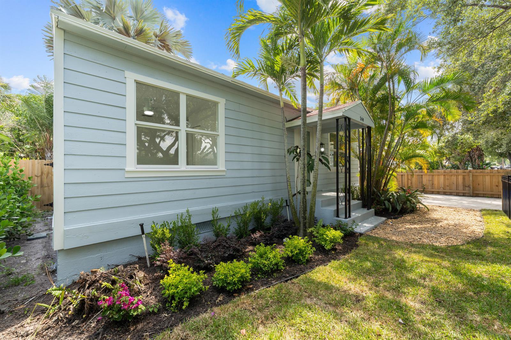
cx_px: 256
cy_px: 170
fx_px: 199
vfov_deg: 81.2
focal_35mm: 14
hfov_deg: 104.3
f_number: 9
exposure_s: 1/60
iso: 250
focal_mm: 14
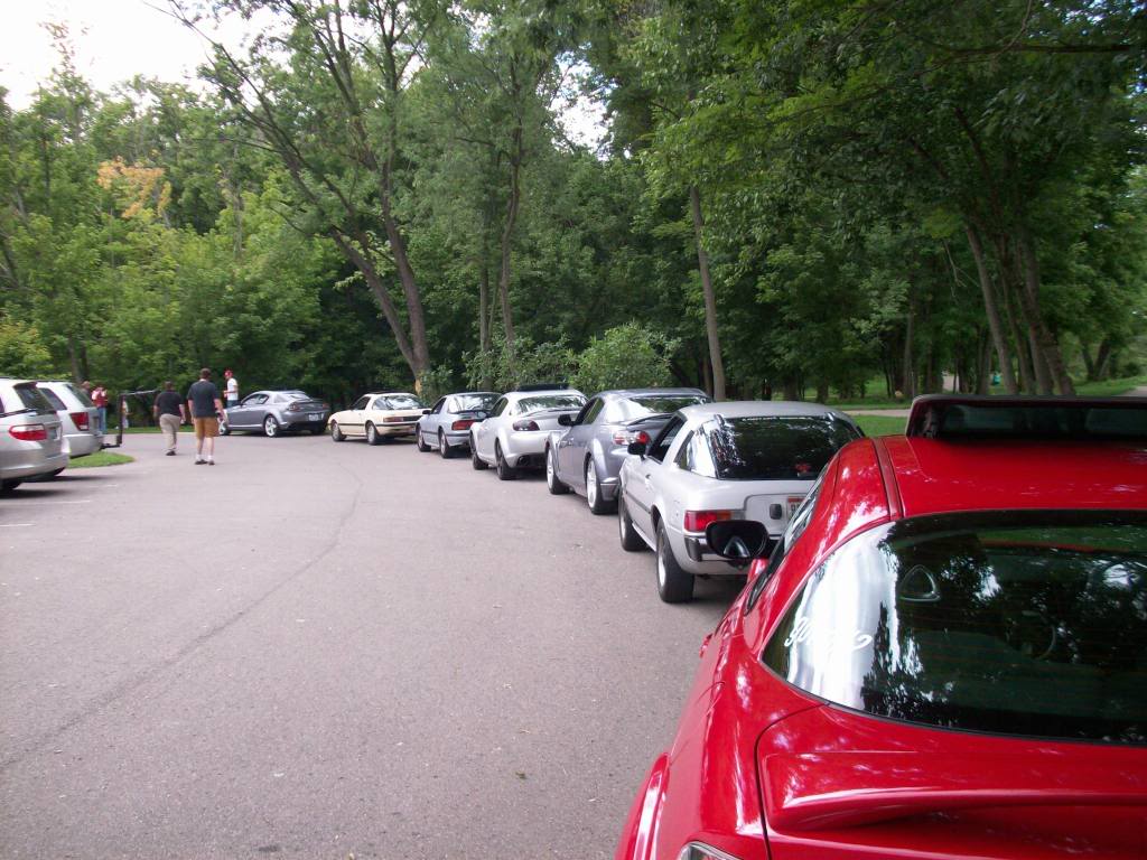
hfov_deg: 50.1
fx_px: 1226
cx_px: 574
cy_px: 430
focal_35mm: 37
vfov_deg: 38.7
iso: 80
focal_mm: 6.2
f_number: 2.8
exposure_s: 1/230
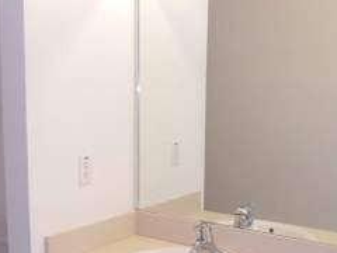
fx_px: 487
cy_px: 150
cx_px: 60
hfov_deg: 36.7
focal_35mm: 50
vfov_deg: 29.0
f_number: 3.5
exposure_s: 1/30
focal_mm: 4.5
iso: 200
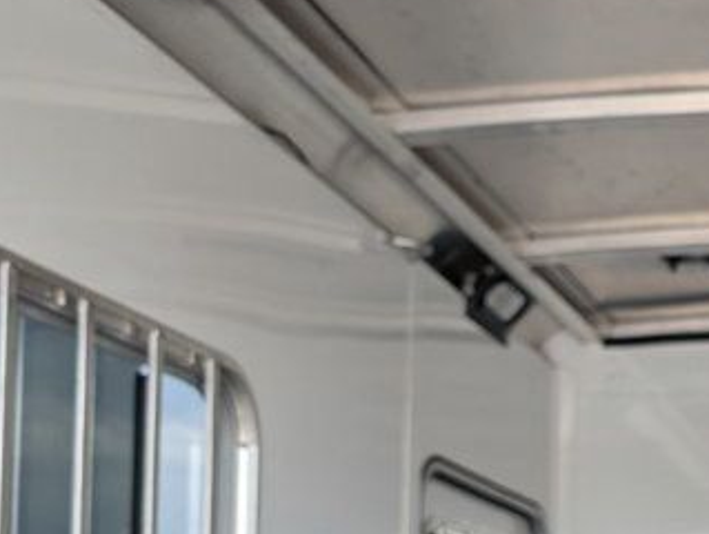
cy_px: 682
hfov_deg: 22.3
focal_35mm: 77
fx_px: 1579
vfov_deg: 18.0
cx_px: 953
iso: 22
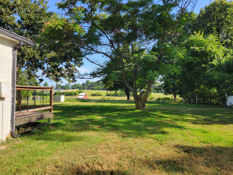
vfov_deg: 53.1
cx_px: 116
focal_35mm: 26
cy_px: 88
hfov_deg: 67.3
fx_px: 175
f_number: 1.8
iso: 40
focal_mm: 5.4
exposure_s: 1/765
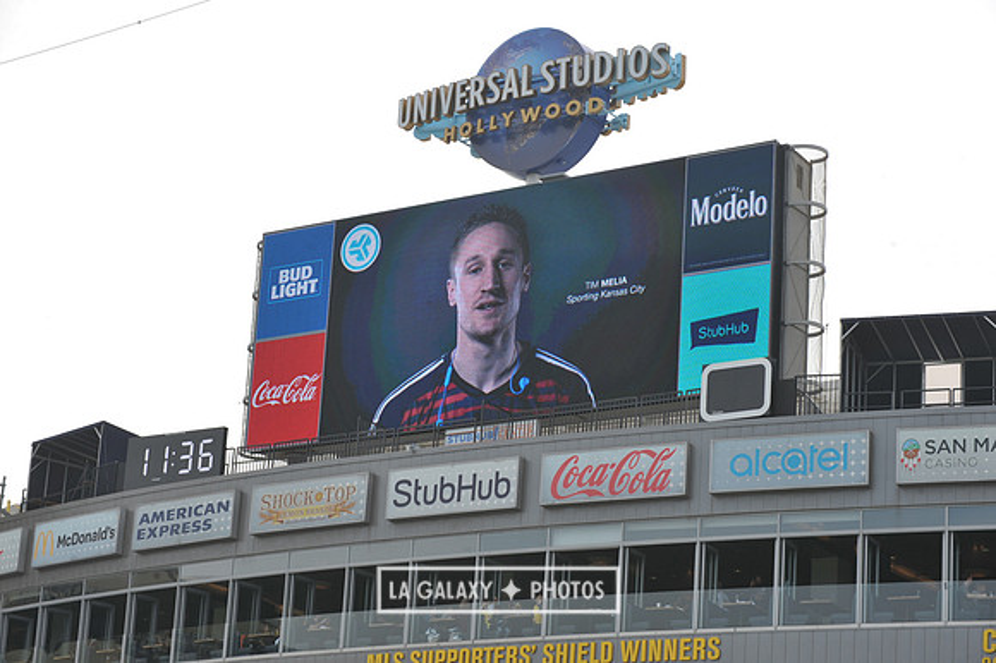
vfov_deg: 13.9
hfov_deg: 20.8
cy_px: 332
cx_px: 498
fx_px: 2710
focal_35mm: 98
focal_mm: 98
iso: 250
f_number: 10
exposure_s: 1/400
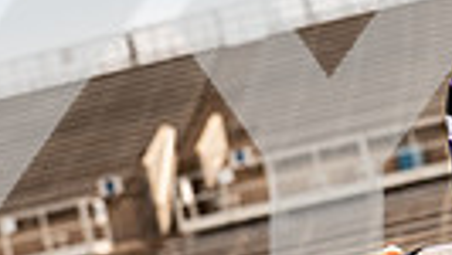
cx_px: 469
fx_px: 1919
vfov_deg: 7.6
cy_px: 107
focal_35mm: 160
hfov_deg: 13.2
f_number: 7.1
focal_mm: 35
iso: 100
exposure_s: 1/250
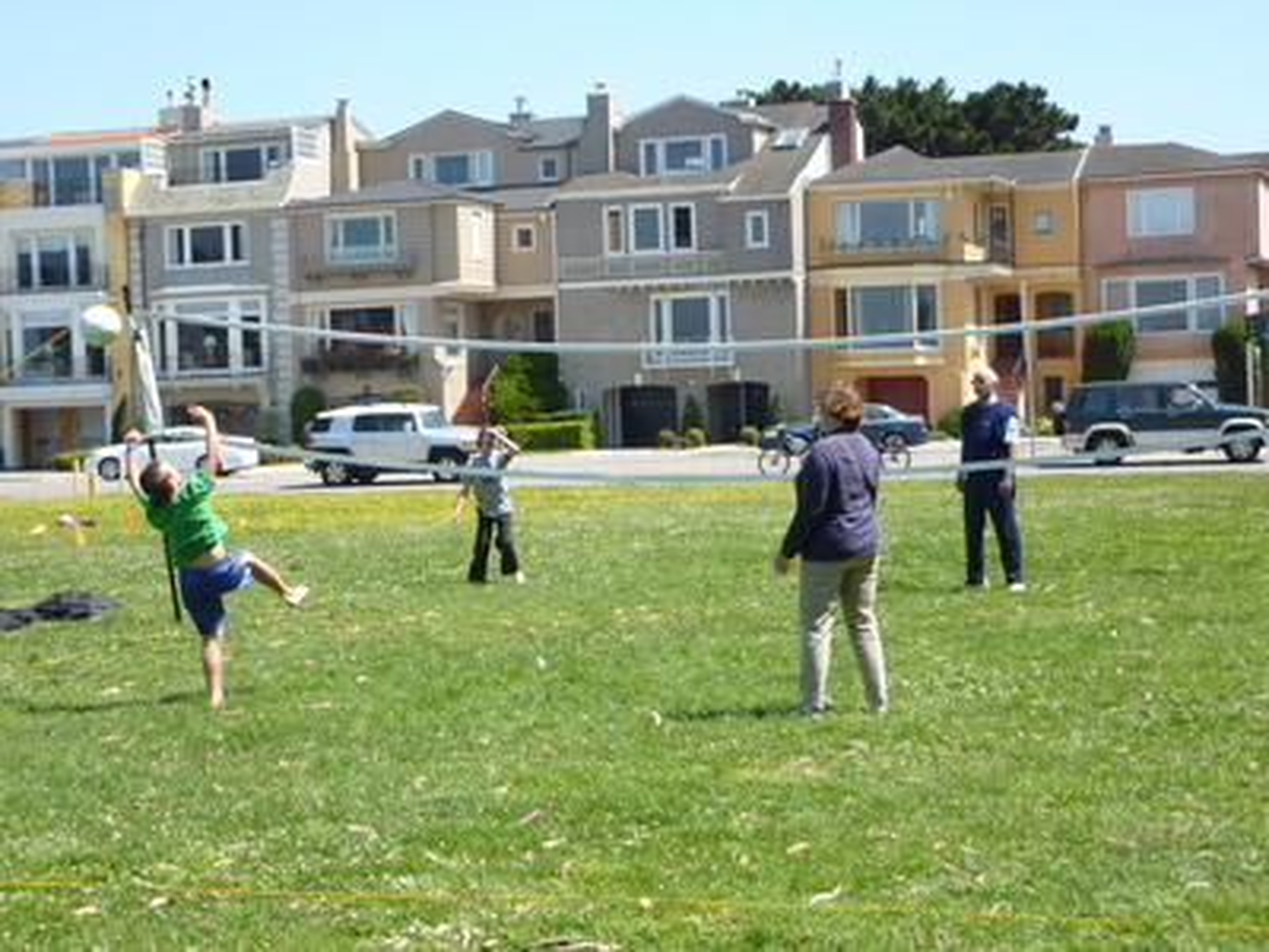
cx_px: 634
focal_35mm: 67
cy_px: 476
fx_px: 2456
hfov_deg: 29.0
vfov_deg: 21.9
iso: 80
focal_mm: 11
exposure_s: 1/320
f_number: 4.1
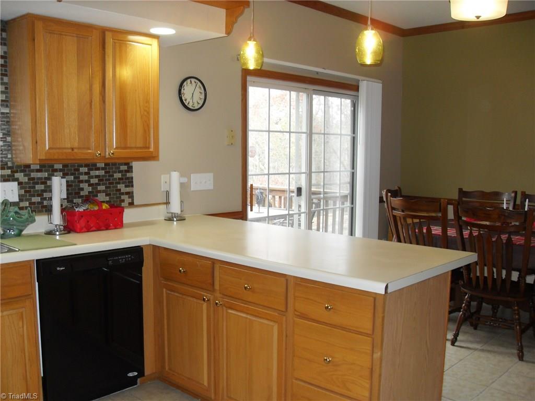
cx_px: 268
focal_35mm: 34
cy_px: 200
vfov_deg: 41.8
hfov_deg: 54.0
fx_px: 525
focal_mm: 6.3
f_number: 2.8
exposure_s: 1/45
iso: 120
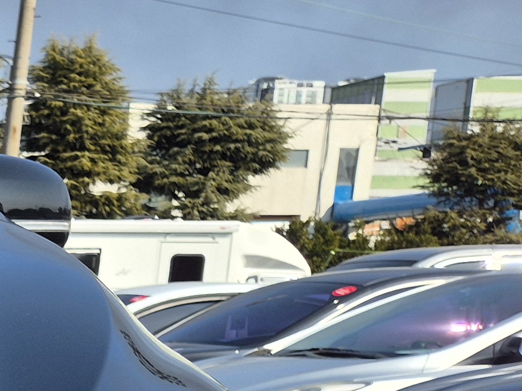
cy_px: 642
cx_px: -645
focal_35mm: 110
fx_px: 1659
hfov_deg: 13.9
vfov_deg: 12.6
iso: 25
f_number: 1.8
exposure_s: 1/1680
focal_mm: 5.4
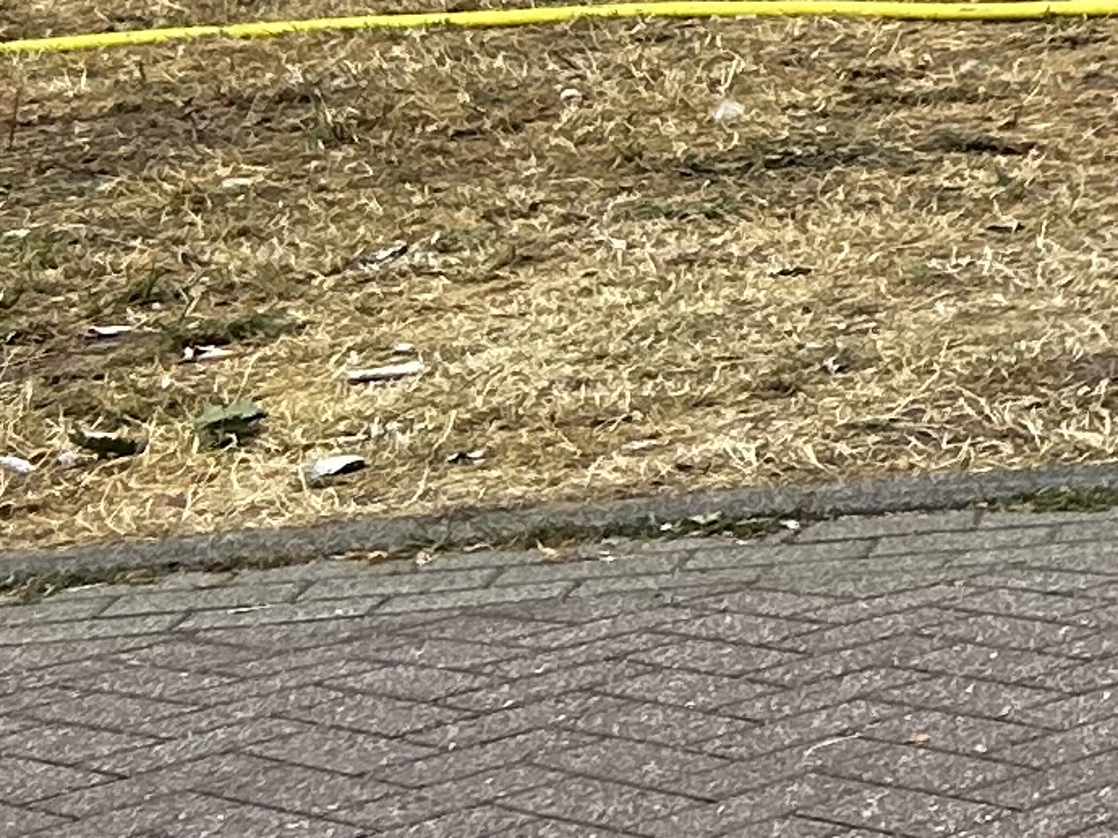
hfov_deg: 11.1
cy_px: -864
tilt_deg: +0.2
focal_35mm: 152
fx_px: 4907
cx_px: 2628
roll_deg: +2.3
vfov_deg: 9.1
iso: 50
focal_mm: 5.7
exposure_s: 1/1135
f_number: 1.5
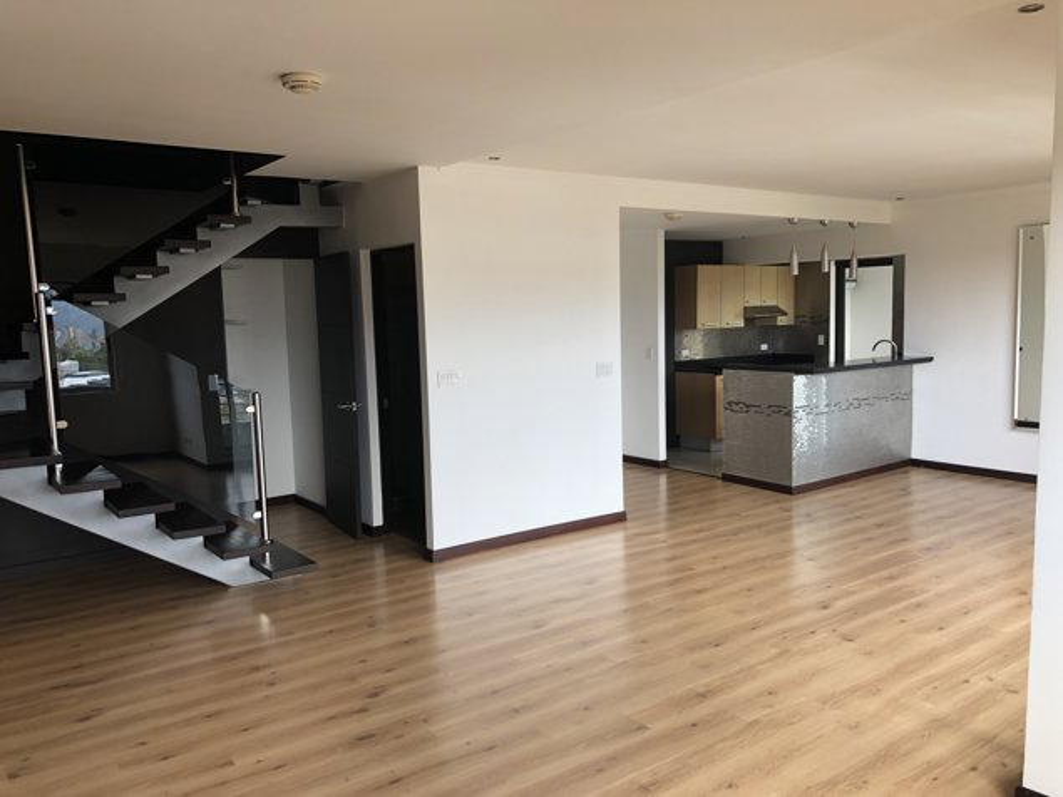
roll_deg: +1.2
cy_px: 398
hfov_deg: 63.5
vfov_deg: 49.7
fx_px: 860
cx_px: 532
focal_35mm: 28
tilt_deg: -6.2
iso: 32
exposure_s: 1/120
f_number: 1.8
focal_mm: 4
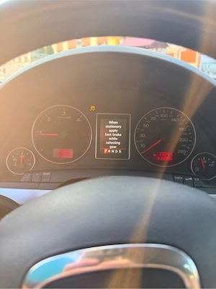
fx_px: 200
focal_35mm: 24
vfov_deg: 71.6
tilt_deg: -19.4
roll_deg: +1.1
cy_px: 144
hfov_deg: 56.8
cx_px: 108
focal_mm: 6.76
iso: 200
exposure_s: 1/237
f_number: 1.78
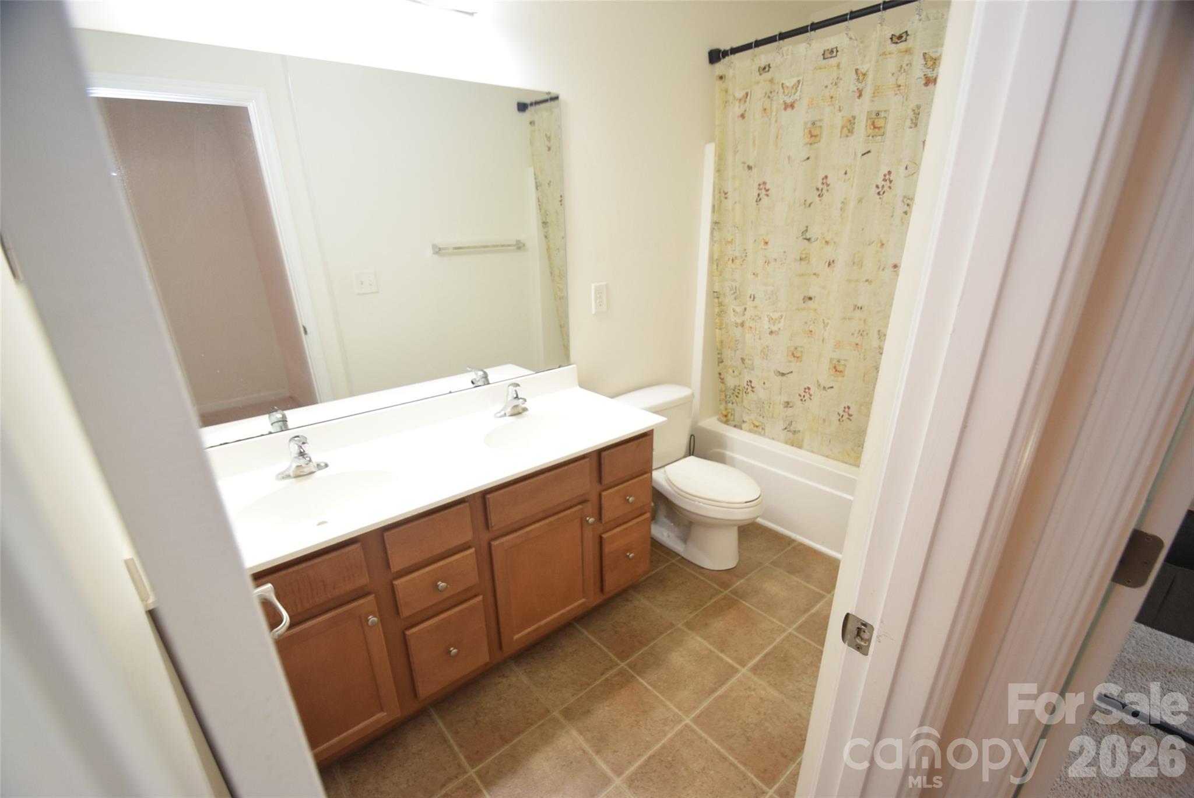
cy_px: 399
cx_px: 597
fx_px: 498
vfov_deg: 77.4
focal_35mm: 15
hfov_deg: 100.4
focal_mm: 10
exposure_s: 1/100
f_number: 5
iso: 800
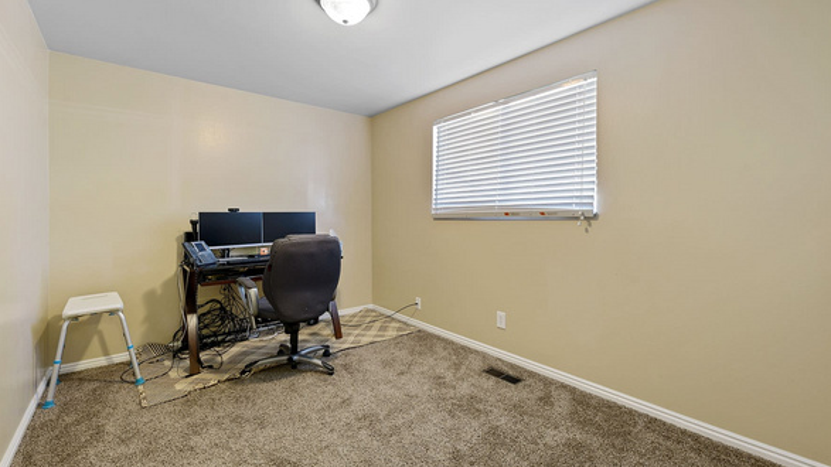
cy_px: 212
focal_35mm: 16
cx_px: 413
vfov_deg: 66.9
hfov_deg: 99.4
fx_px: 353
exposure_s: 1.3
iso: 100
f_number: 8
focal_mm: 14
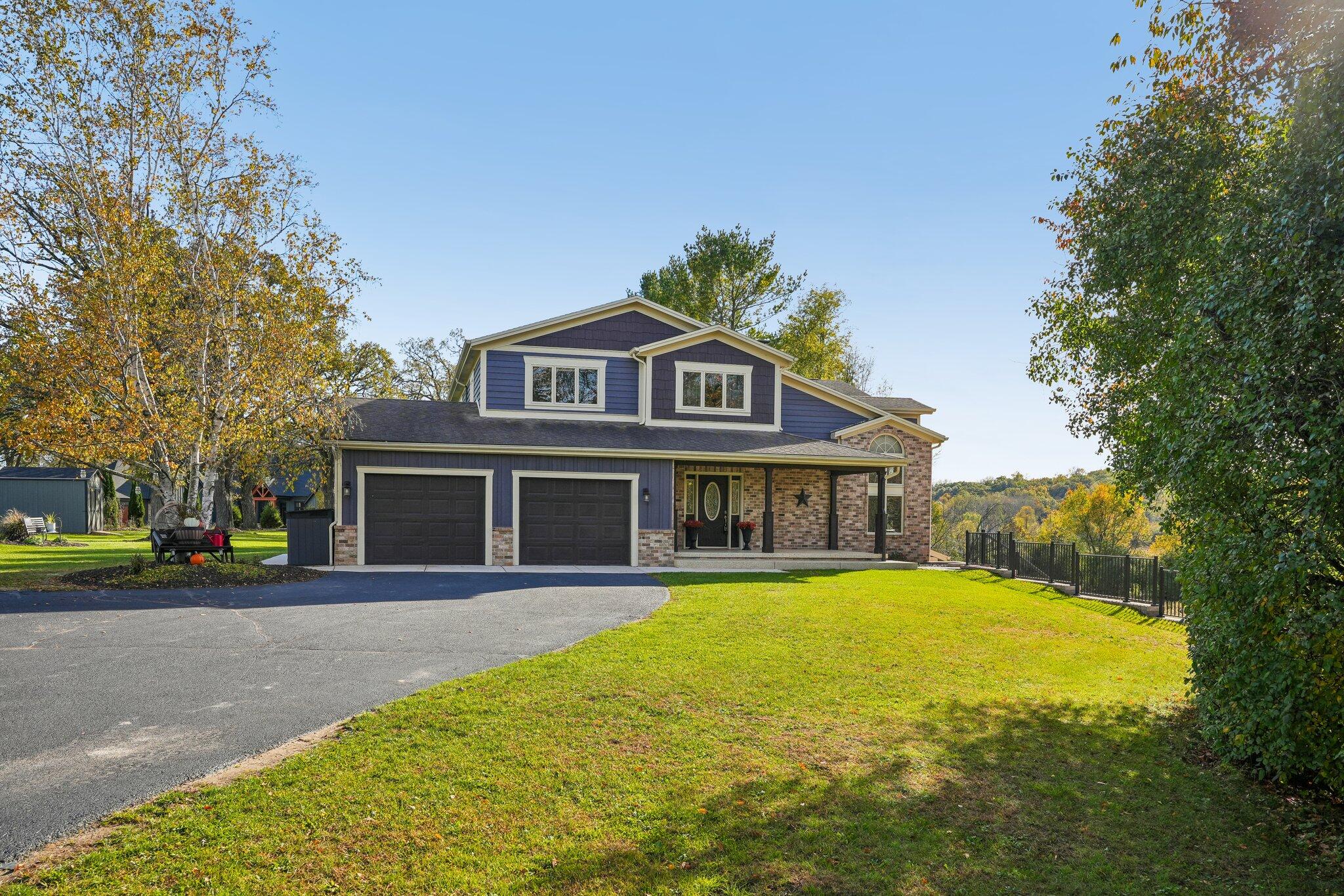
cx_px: 672
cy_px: 448
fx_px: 989
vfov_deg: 48.7
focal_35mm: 26
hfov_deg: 68.4
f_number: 6.3
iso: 100
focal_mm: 26.5
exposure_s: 1/400
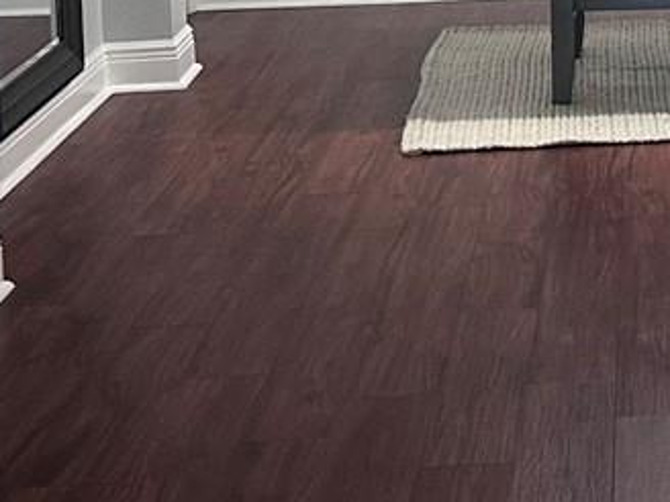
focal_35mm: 117
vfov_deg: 12.2
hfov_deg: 16.3
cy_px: -198
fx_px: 2265
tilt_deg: -4.6
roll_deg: +1.1
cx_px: 735
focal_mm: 6.86
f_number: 1.78
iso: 320
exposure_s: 1/60
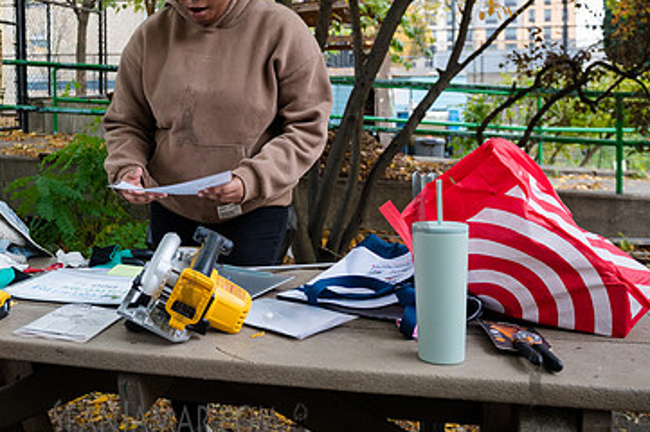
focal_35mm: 45
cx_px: 185
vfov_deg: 29.4
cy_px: 115
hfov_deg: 42.7
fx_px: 812
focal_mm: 28
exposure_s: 1/640
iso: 2000
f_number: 4.5
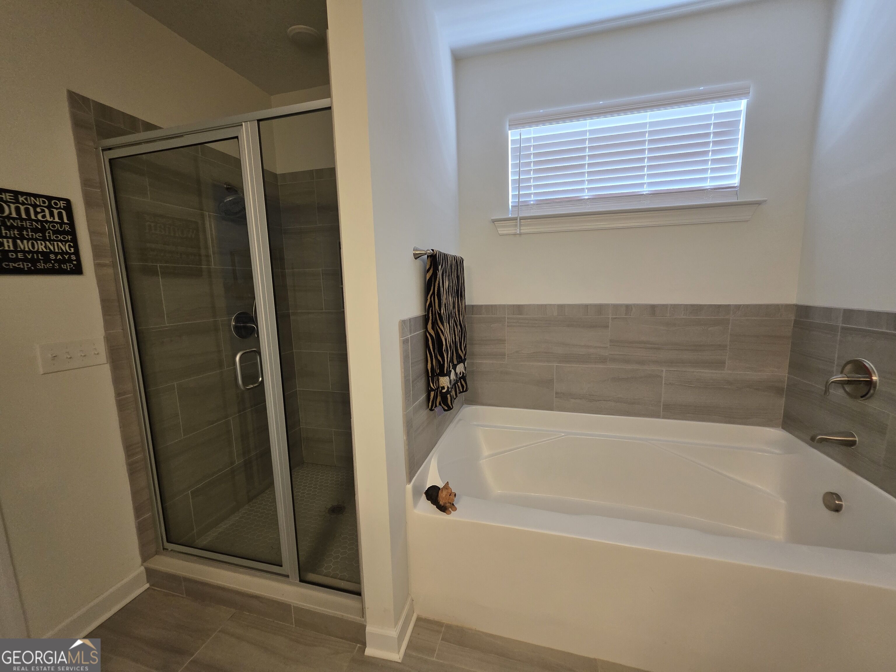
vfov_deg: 89.9
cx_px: 448
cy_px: 336
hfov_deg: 106.2
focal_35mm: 13
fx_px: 336
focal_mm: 2.2
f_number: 1.9
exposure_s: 1/120
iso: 250
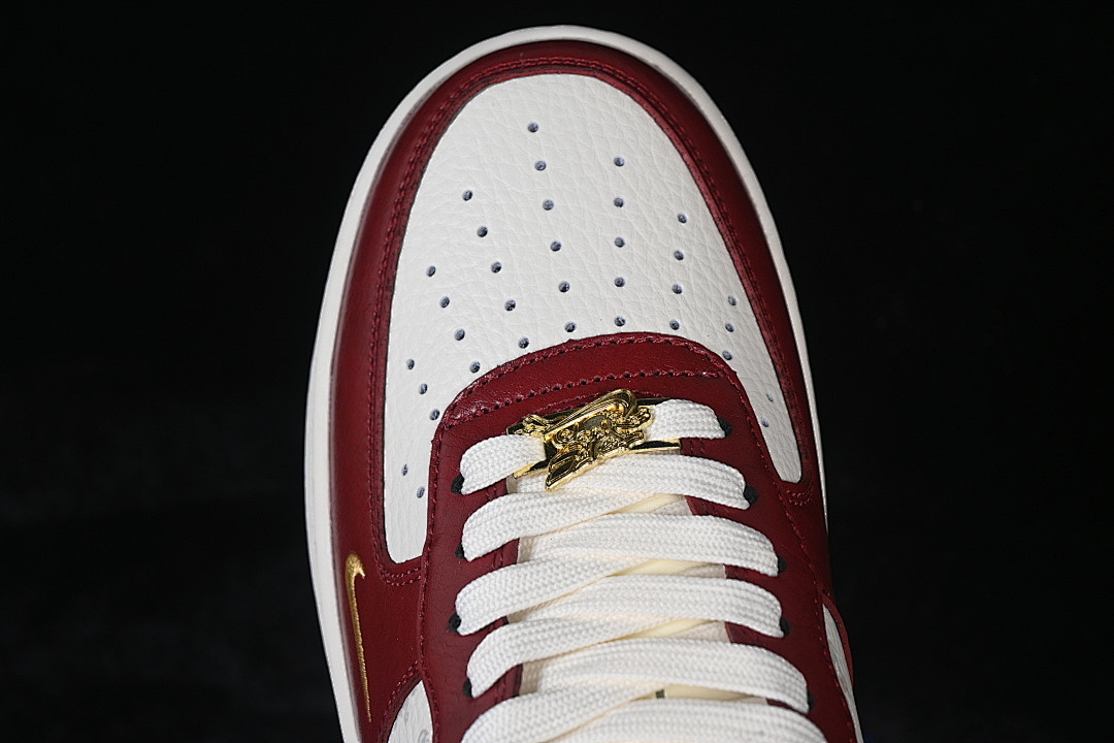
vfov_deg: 18.2
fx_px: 2321
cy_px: 372
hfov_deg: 27.0
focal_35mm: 75
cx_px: 557
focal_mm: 50
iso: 160
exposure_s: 1/80
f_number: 7.1
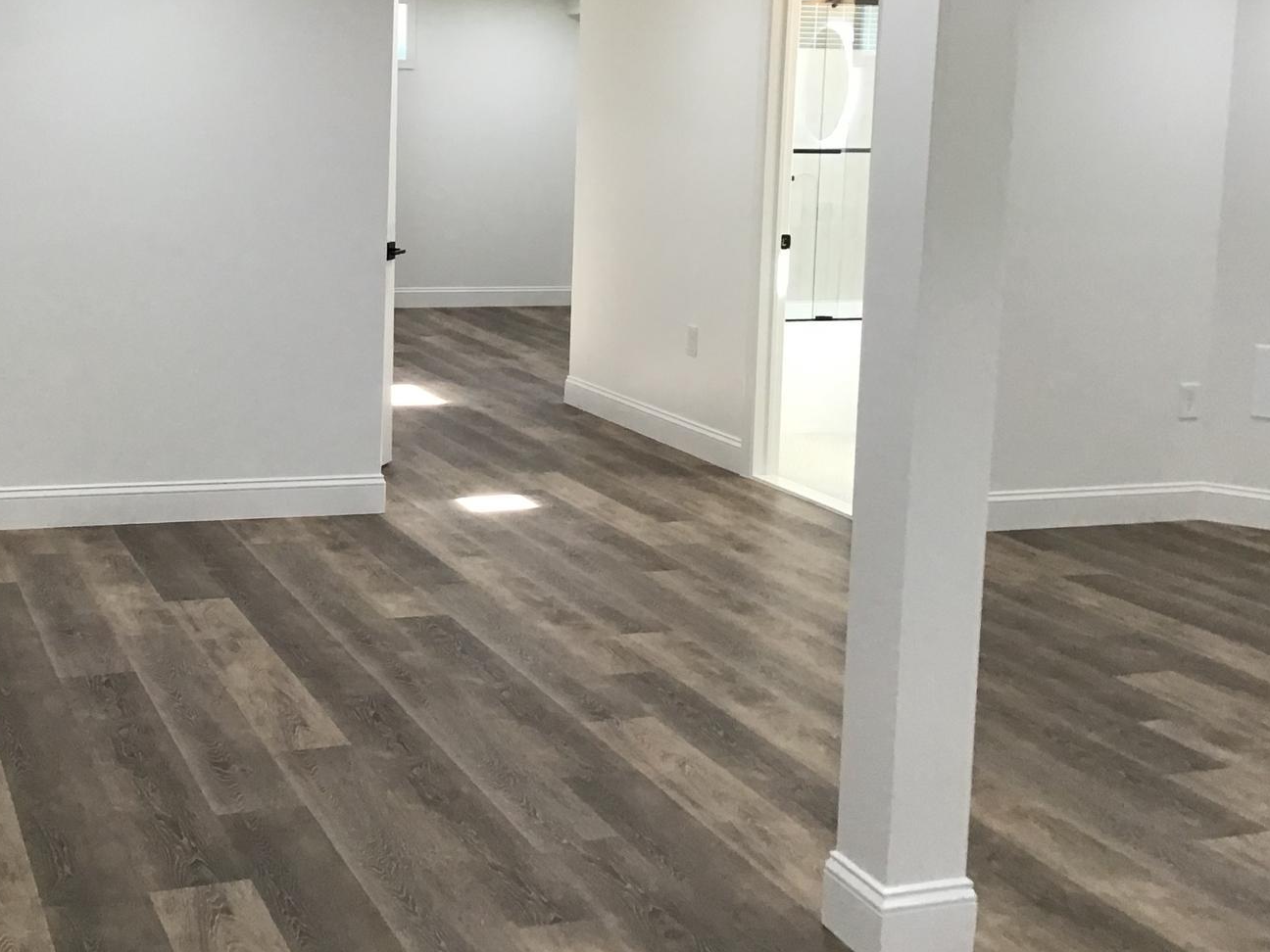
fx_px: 1798
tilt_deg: -8.0
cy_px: 342
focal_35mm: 49
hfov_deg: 38.5
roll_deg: -0.2
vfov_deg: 29.5
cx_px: 426
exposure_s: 1/30
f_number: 2.4
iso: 40
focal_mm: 3.3
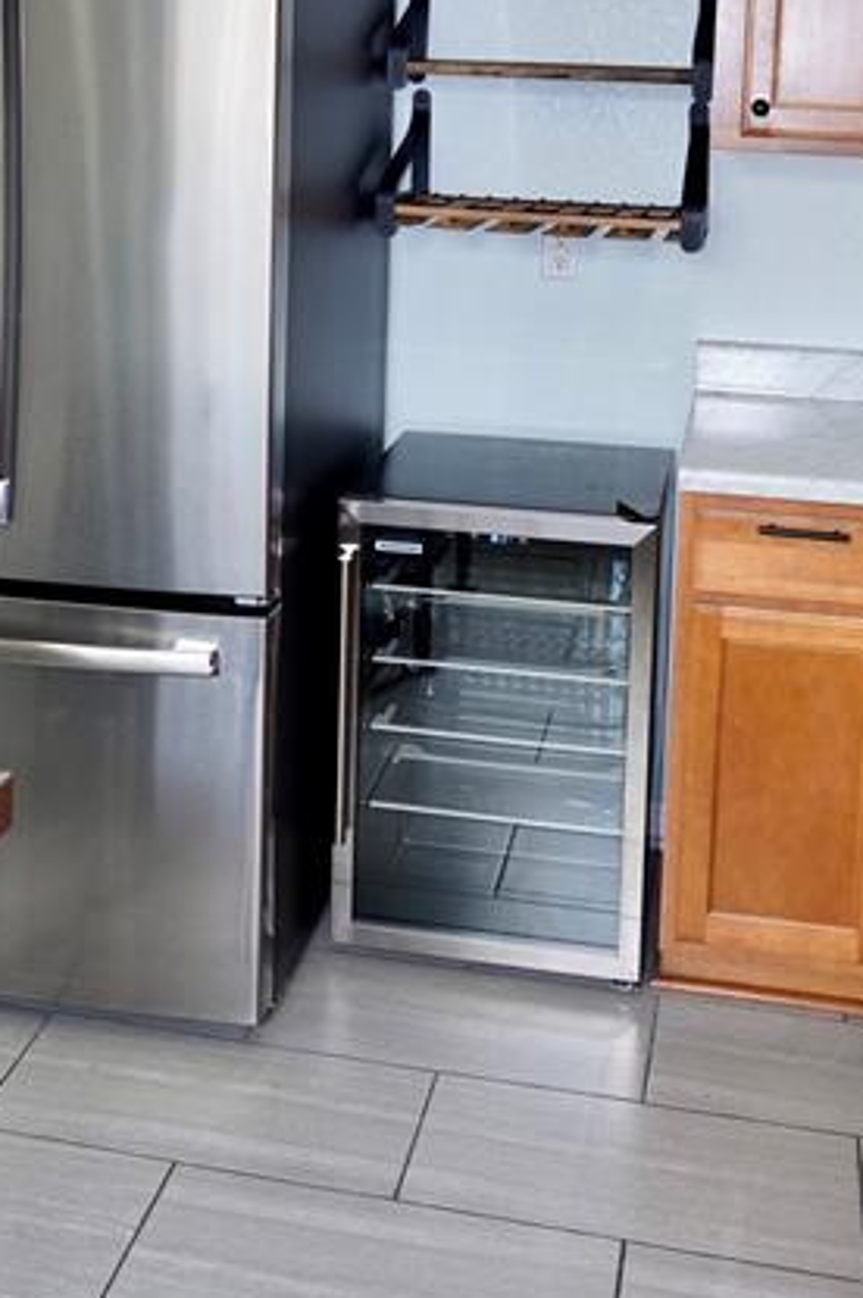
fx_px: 1801
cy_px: 188
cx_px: 385
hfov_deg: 26.9
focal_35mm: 50
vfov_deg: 37.6
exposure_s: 1/50
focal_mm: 18
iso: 320
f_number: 4.5
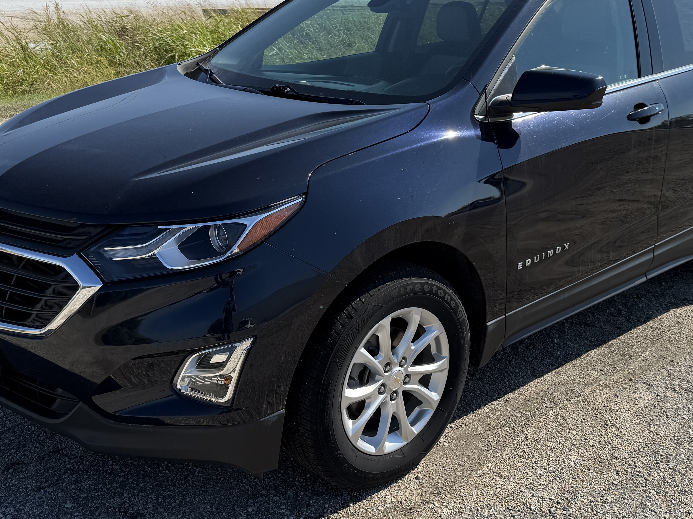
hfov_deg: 44.7
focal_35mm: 42
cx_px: 395
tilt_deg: -15.1
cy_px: 216
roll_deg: -0.7
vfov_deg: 34.3
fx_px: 841
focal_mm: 6.76
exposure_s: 1/4167
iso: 80
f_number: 1.78
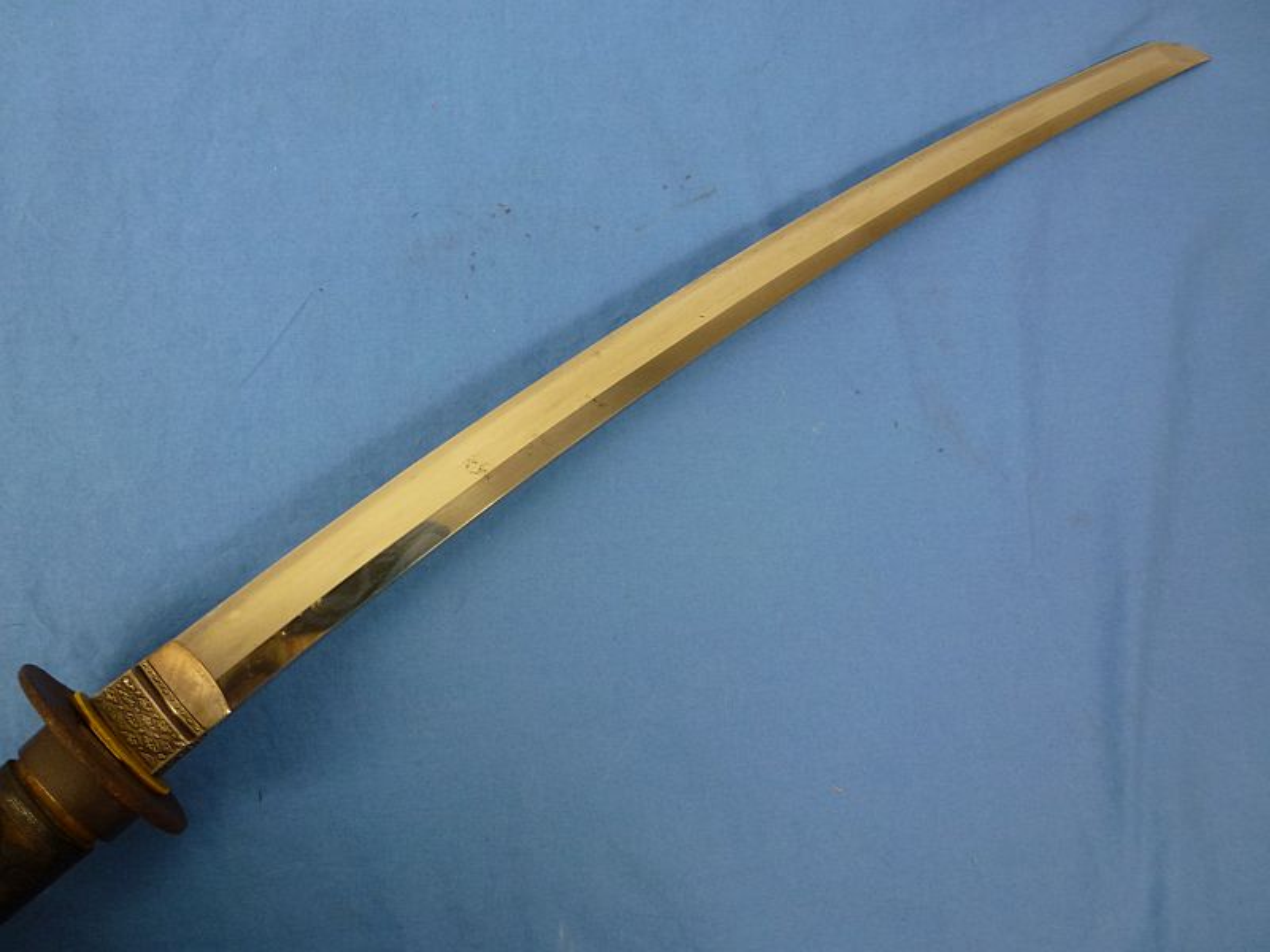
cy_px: 476
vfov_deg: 56.8
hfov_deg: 71.6
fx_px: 881
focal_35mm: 24
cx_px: 635
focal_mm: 4.3
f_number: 3.3
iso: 160
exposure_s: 1/60
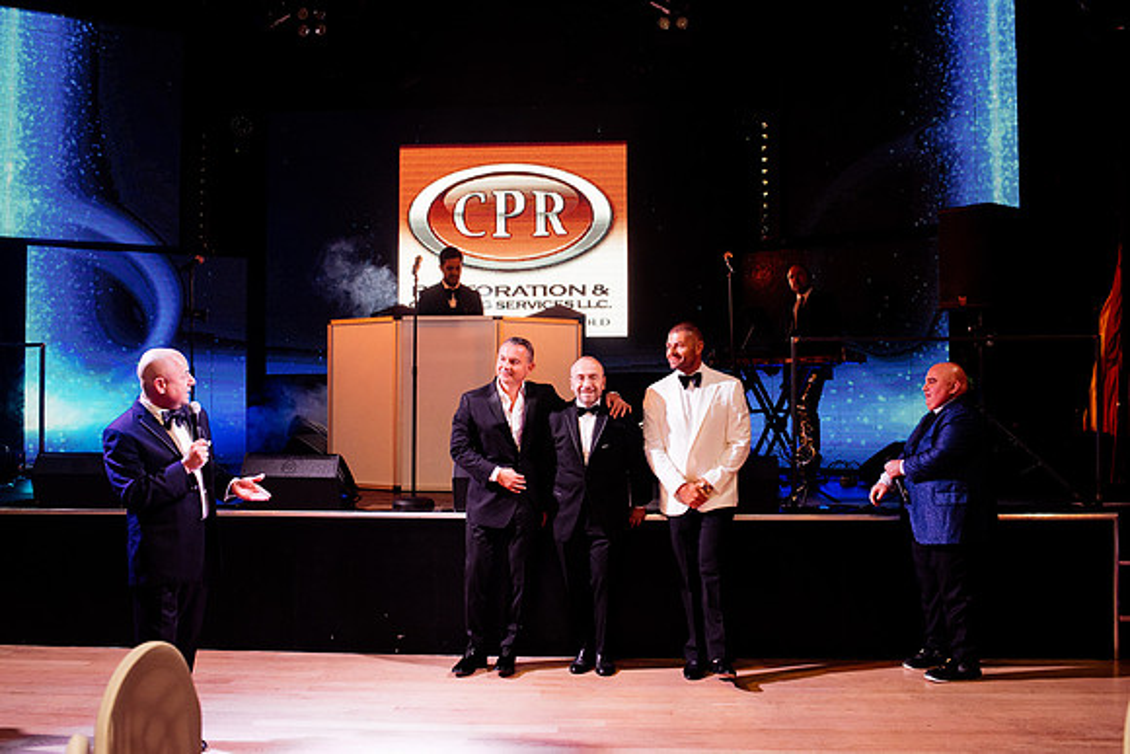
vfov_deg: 36.0
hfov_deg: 52.0
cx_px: 565
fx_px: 1159
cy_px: 377
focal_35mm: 37
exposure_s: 1/200
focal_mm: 35
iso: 2000
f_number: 5
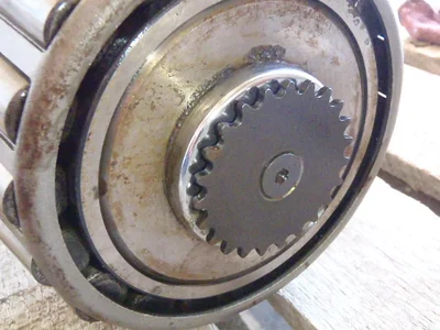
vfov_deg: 38.7
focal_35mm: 37
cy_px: 165
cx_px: 220
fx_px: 470
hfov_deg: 50.1
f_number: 4.7
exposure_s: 1/160
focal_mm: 6.64
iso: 2500
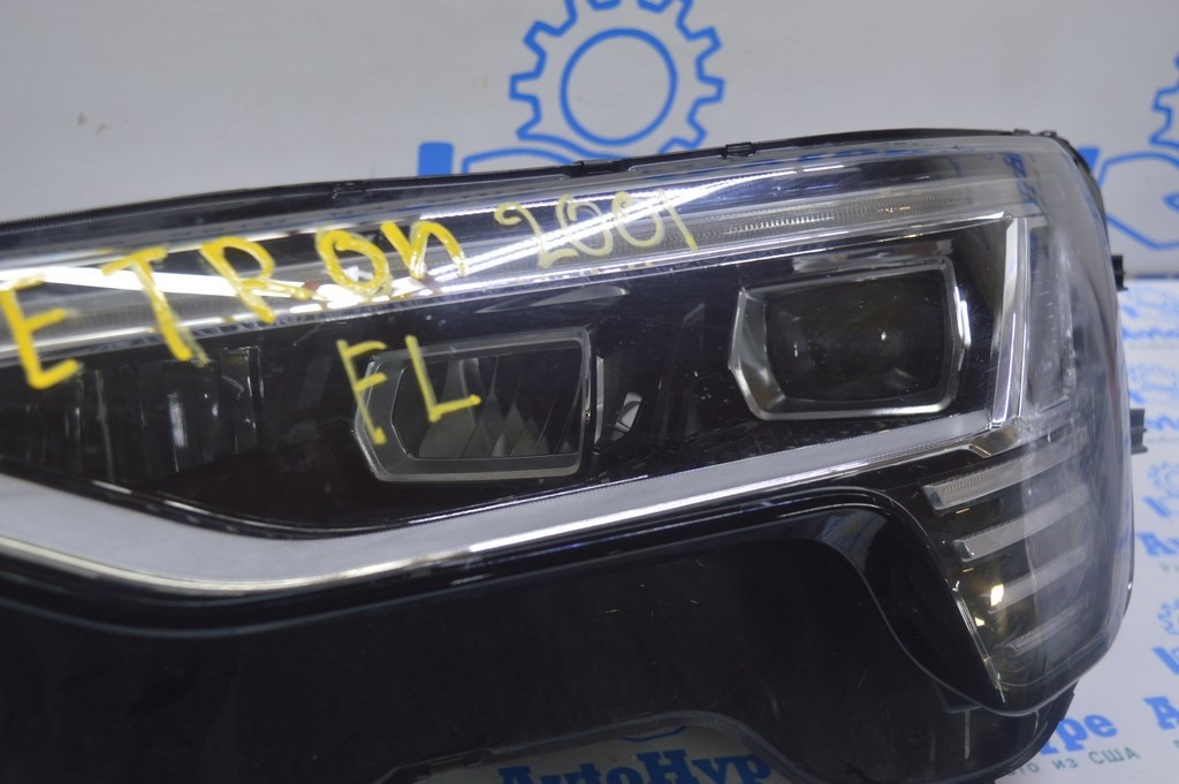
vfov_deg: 30.8
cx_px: 590
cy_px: 392
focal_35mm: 44
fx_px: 1423
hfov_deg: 45.0
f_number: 5.6
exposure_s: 1/25
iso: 400
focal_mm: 29
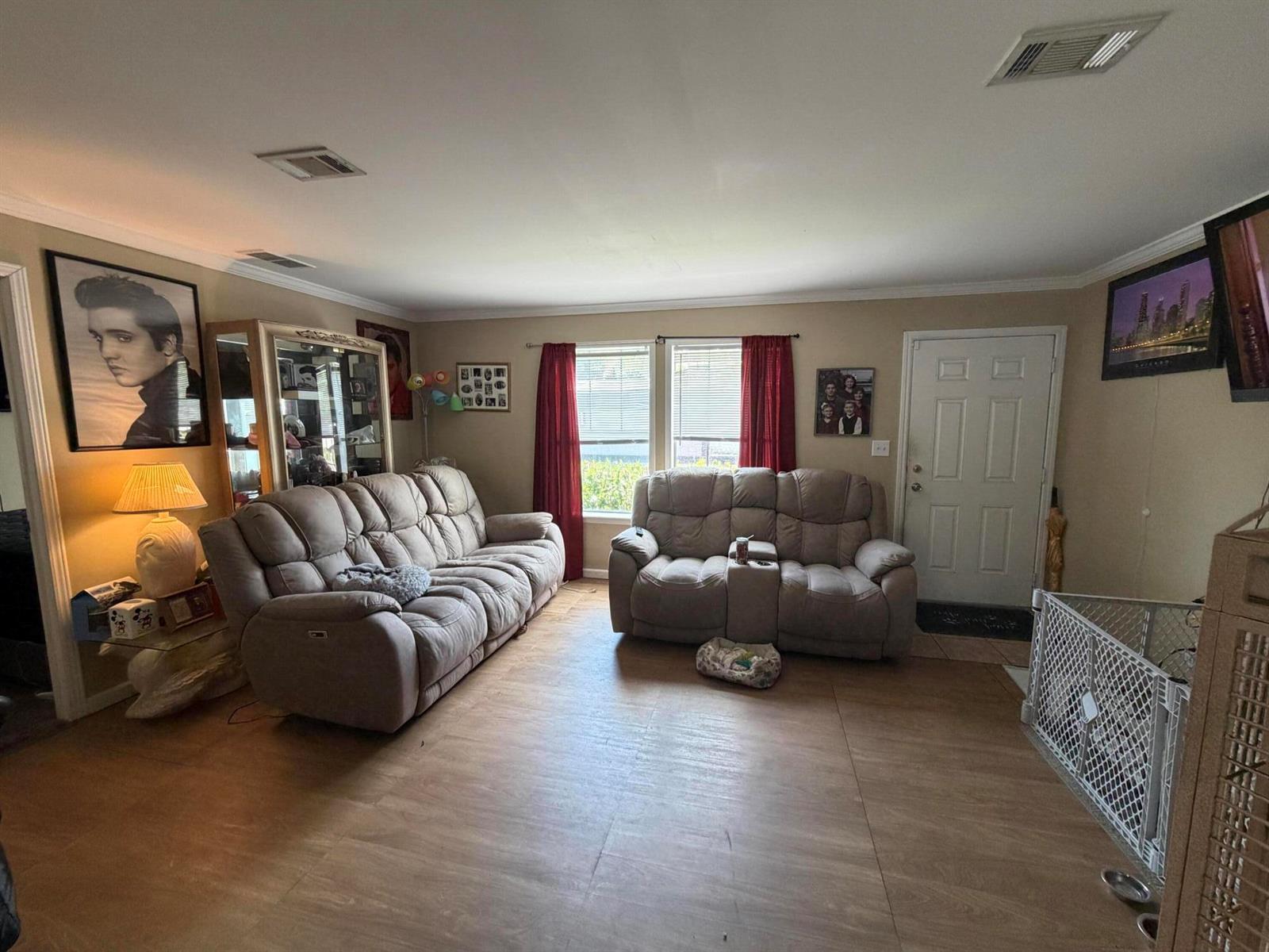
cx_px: 634
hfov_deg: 102.1
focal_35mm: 14
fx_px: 513
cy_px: 476
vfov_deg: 85.7
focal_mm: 2.22
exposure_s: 1/60
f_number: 2.2
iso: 250
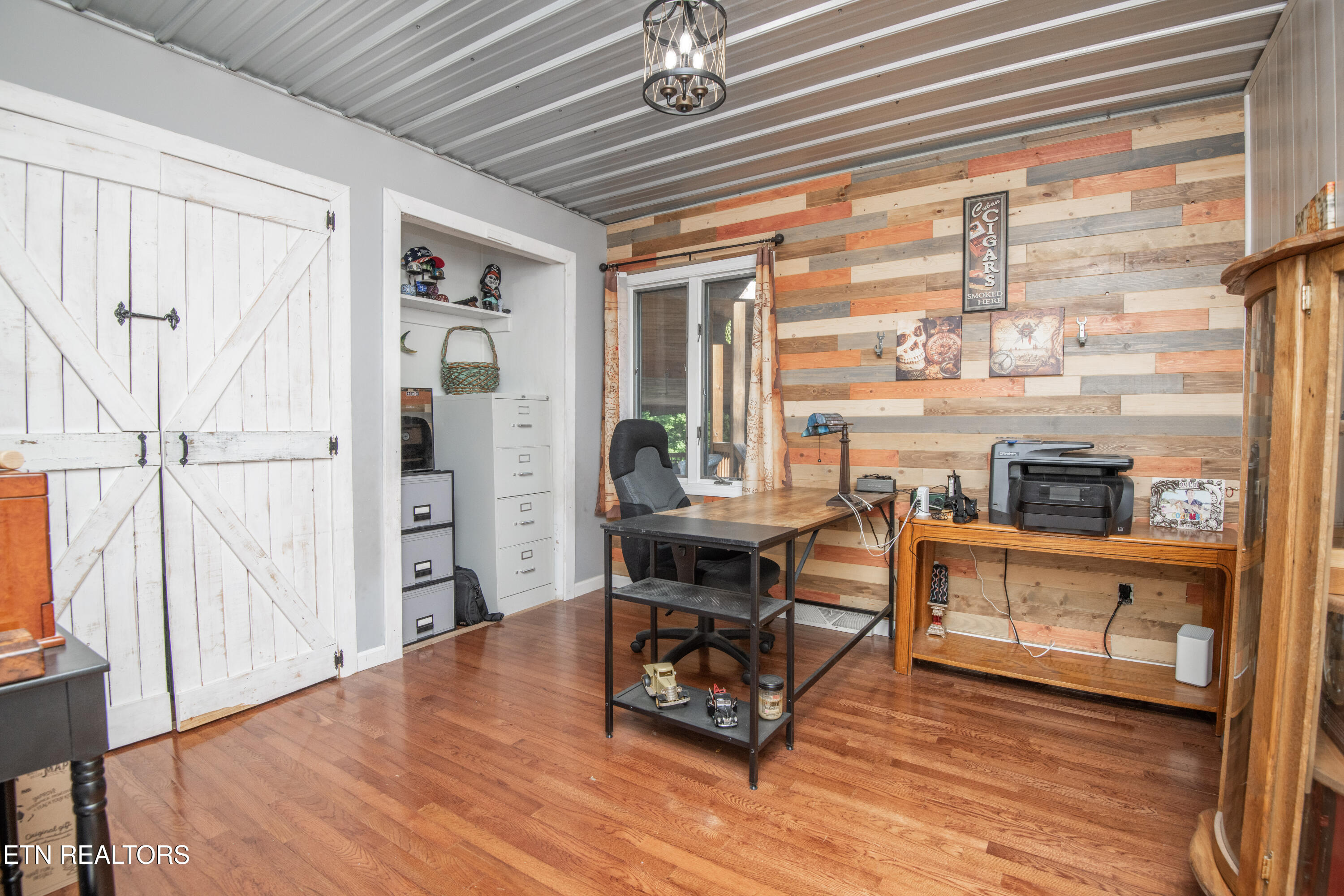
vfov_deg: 73.7
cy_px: 448
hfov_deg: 96.7
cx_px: 672
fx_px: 597
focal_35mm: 16
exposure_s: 1/125
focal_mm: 16
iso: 400
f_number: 9
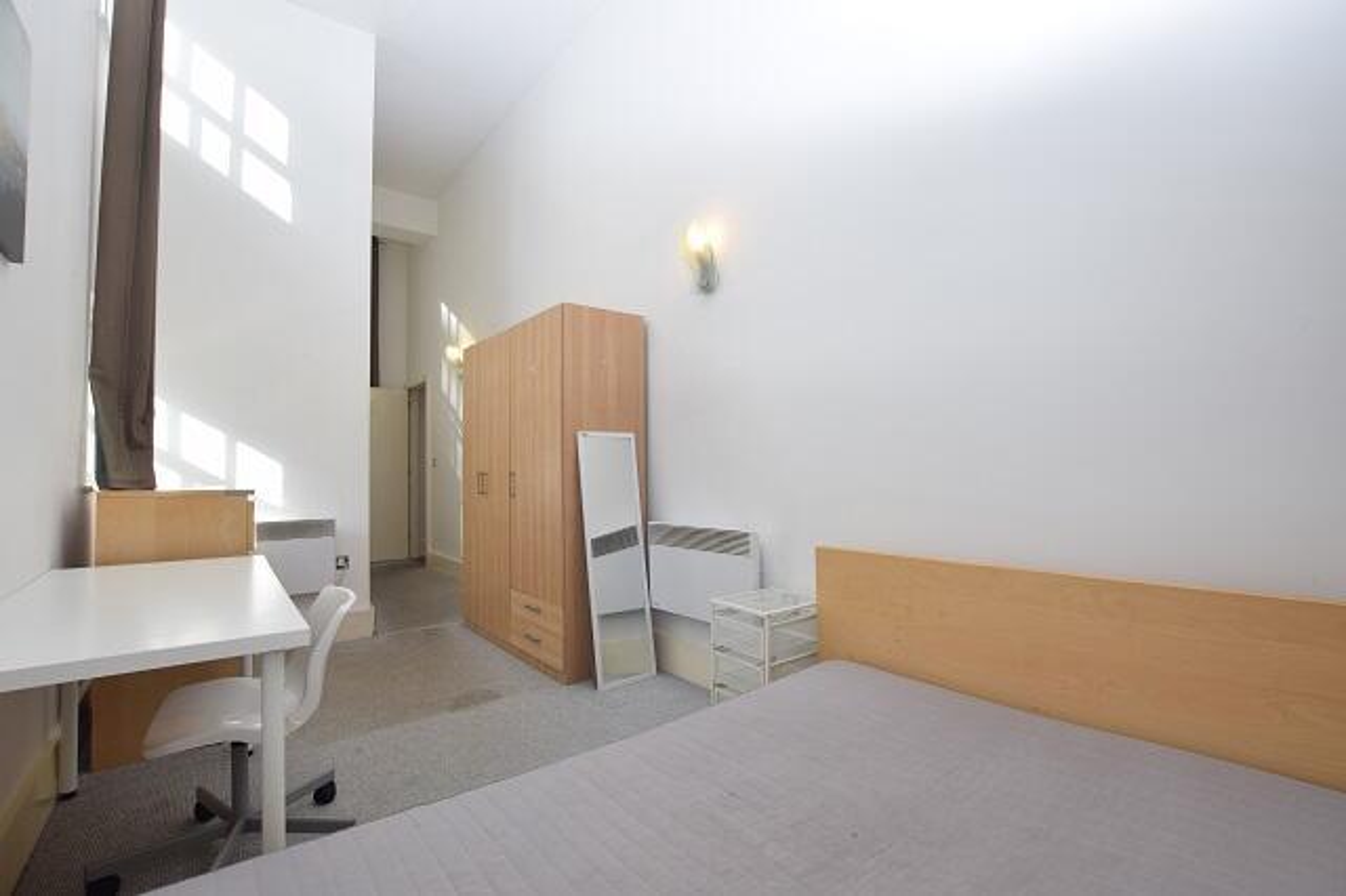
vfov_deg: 77.3
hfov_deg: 100.4
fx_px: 561
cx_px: 673
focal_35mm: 15
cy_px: 448
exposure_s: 1/200
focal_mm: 10
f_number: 7.1
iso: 400
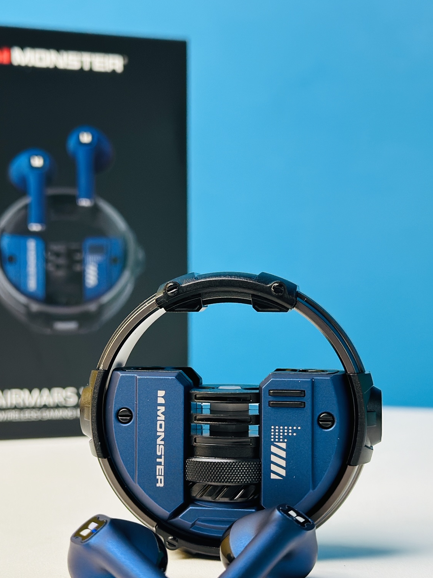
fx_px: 1067
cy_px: 322
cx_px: 150
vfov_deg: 30.2
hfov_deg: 22.8
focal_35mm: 64
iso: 125
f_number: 1.78
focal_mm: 6.86
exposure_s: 1/51
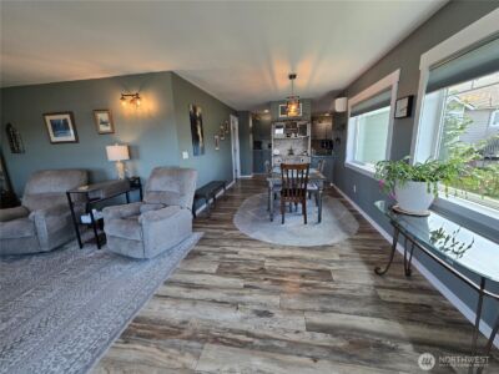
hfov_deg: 106.2
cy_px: 187
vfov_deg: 89.9
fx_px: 187
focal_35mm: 13
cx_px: 250
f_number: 2.2
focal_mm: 2.2
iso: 80
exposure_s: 1/120
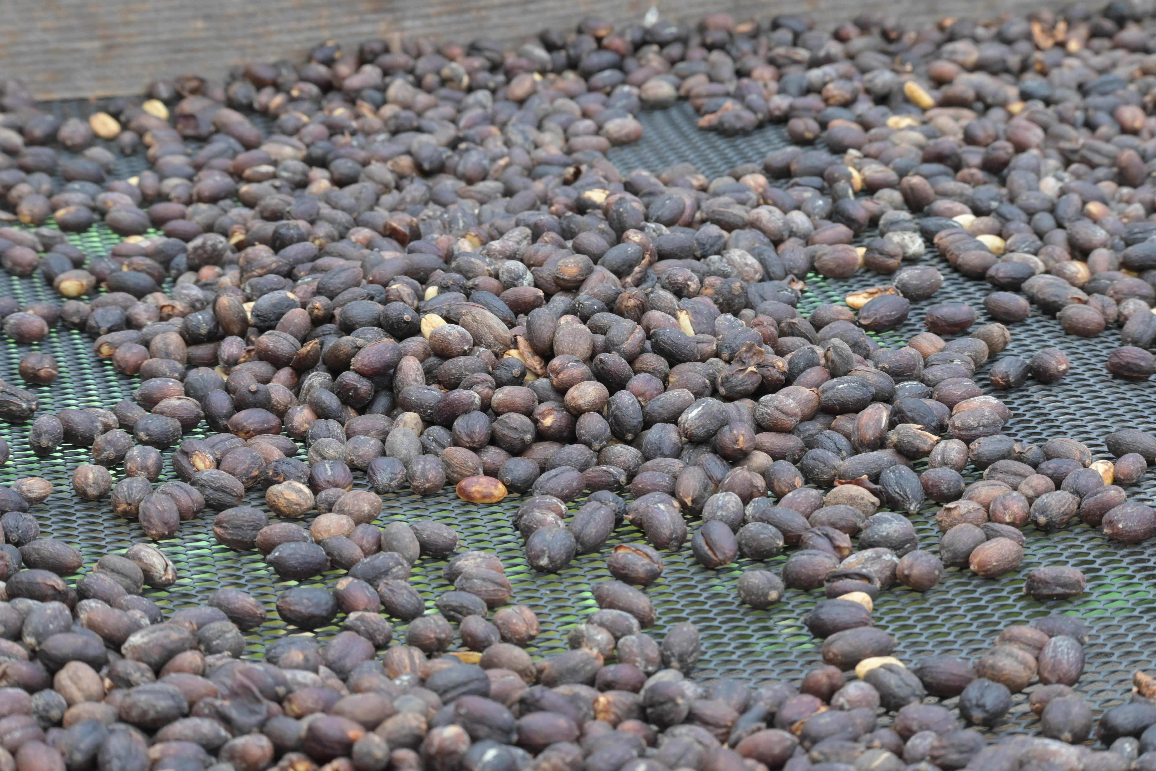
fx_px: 3227
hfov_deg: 20.3
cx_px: 578
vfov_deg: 13.6
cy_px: 386
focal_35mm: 100
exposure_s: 1/50
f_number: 11
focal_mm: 67
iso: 2000
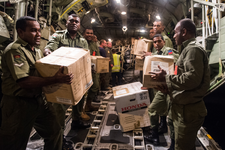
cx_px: 112
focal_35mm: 24
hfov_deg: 73.7
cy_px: 75
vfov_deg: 53.1
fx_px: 150
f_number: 2.8
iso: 10000
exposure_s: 1/80
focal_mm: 24
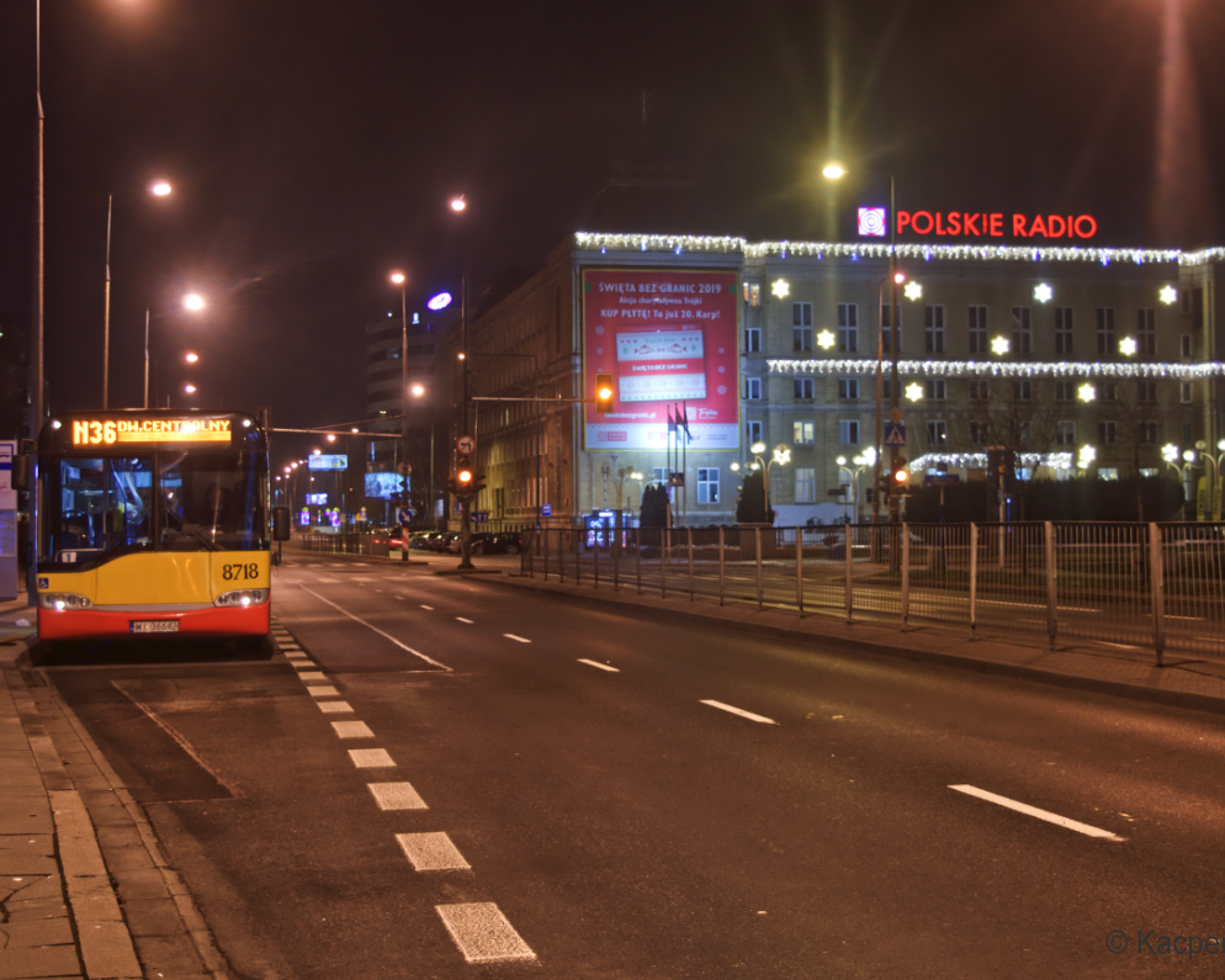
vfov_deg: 29.7
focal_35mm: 51
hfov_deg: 36.6
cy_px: 489
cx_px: 696
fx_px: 1849
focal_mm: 30
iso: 100
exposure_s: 1/2
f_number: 4.2
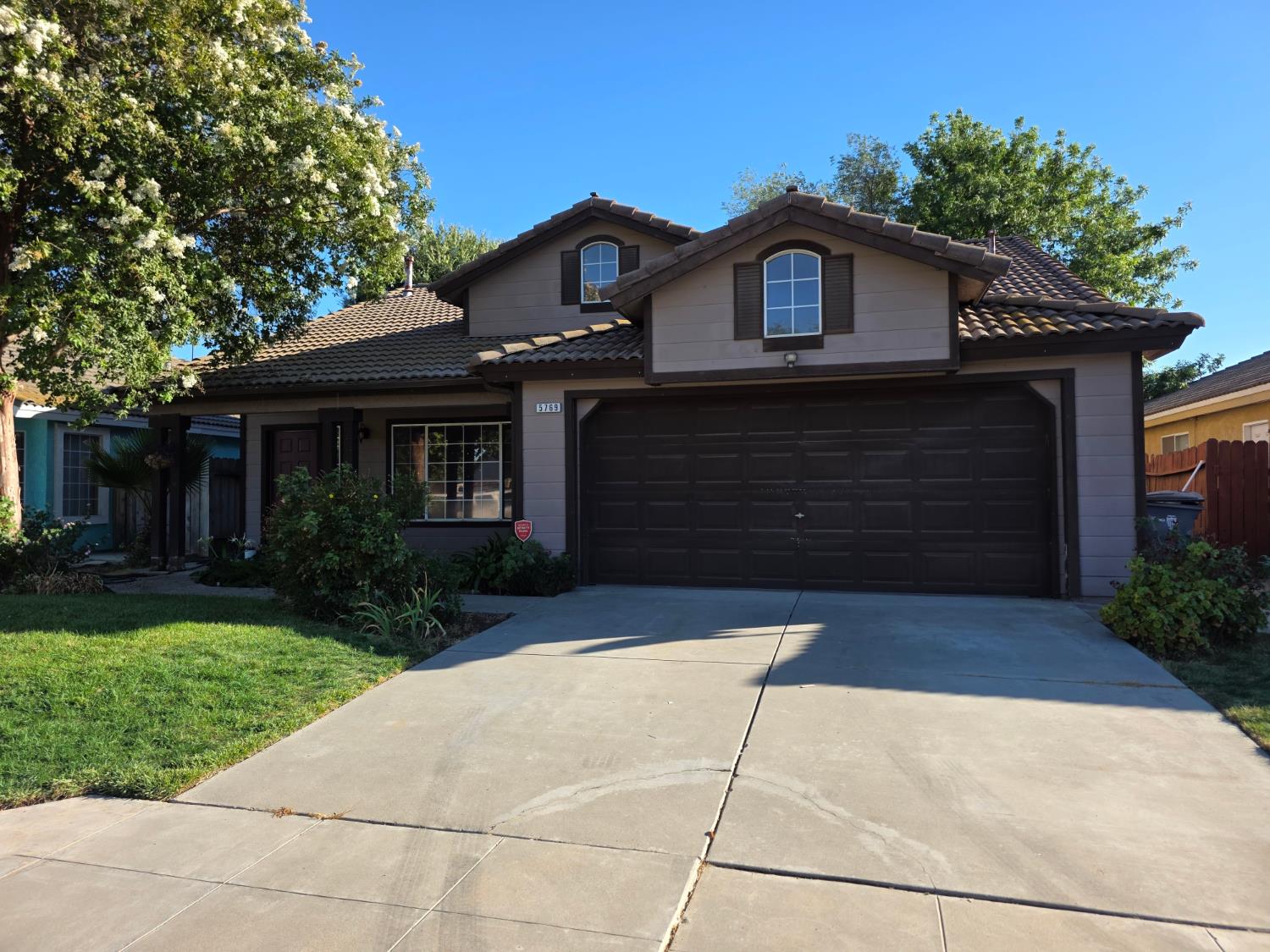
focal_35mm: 23
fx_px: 844
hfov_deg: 73.9
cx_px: 635
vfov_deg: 58.9
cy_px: 476
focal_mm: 6.3
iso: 80
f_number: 1.7
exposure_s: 1/2111
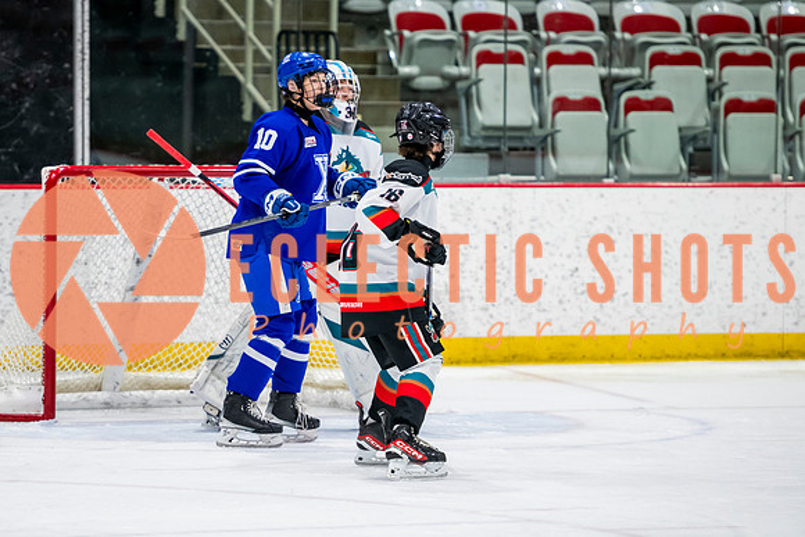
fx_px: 6041
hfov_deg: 7.6
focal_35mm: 270
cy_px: 262
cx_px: 305
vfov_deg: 5.1
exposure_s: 1/800
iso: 1600
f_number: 3.2
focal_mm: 185
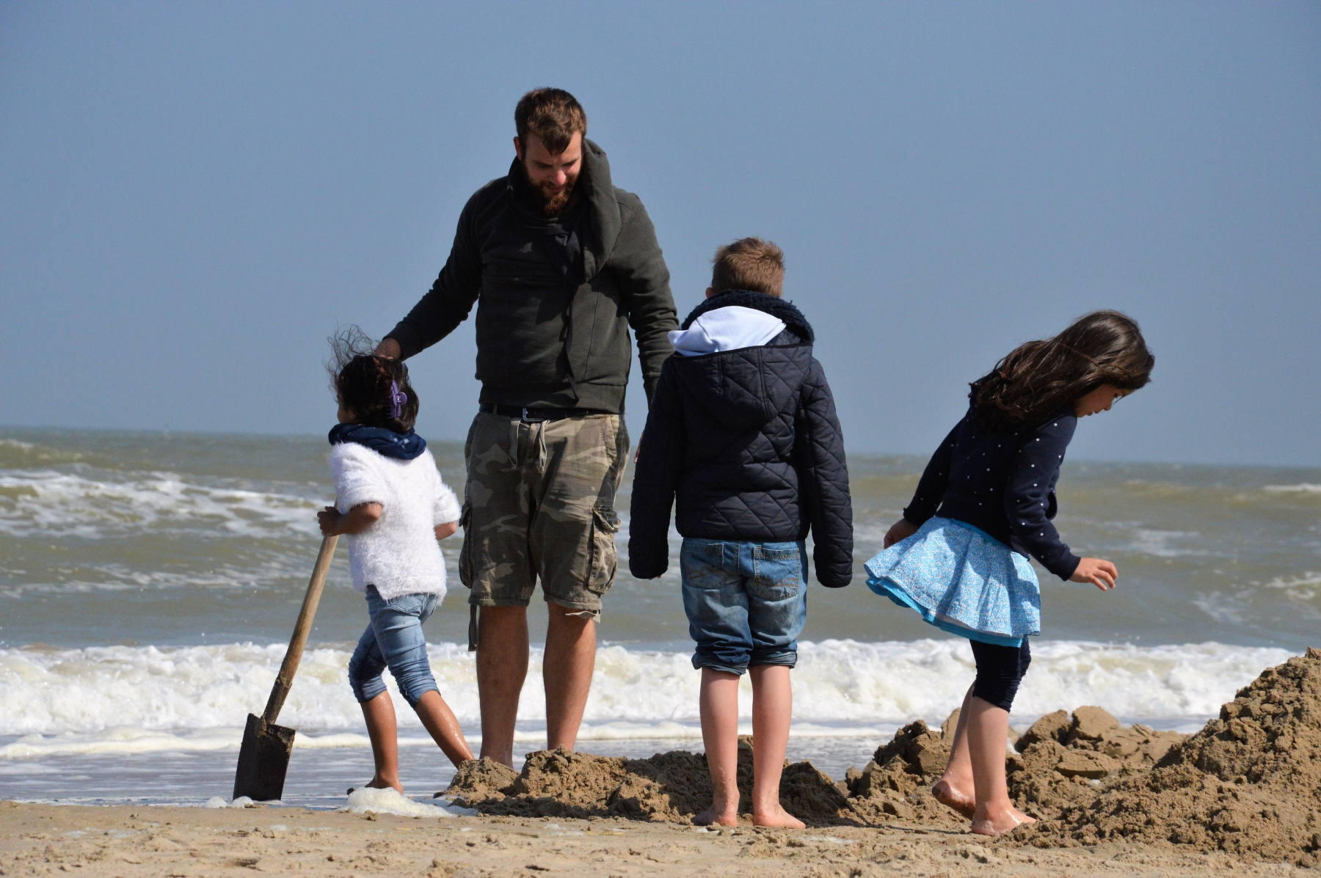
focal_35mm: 158
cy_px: 439
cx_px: 660
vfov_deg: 8.7
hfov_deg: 13.1
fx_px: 5774
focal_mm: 105
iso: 800
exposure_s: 1/4000
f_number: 9
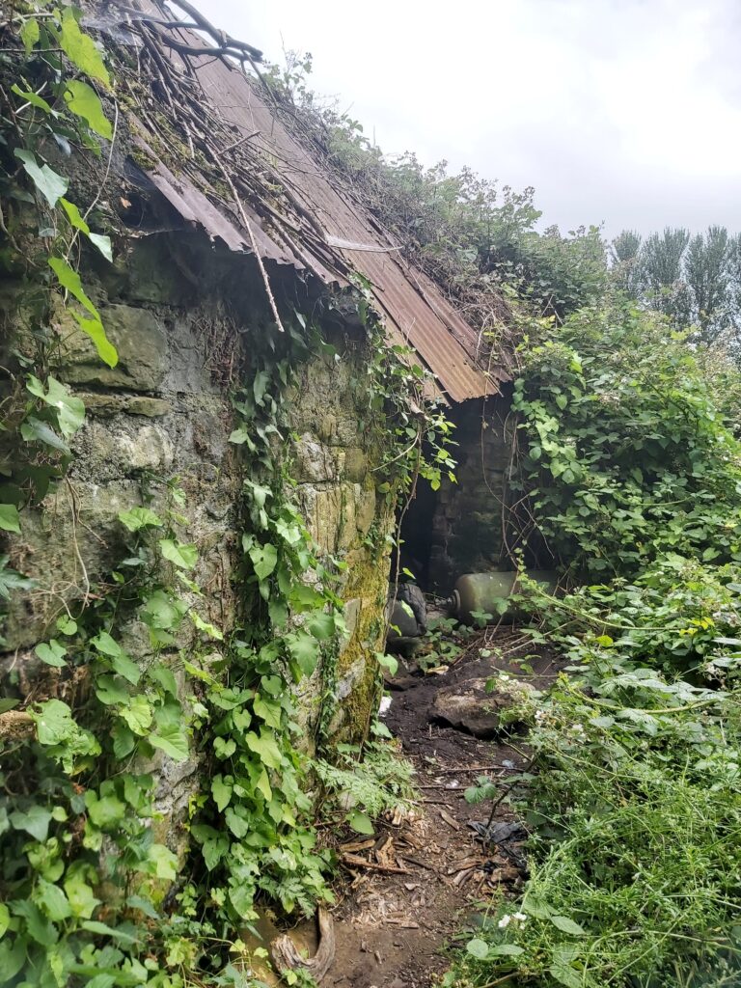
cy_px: 494
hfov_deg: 53.1
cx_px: 370
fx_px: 742
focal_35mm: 26
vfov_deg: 67.3
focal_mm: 3.92
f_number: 1.7
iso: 64
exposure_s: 1/327
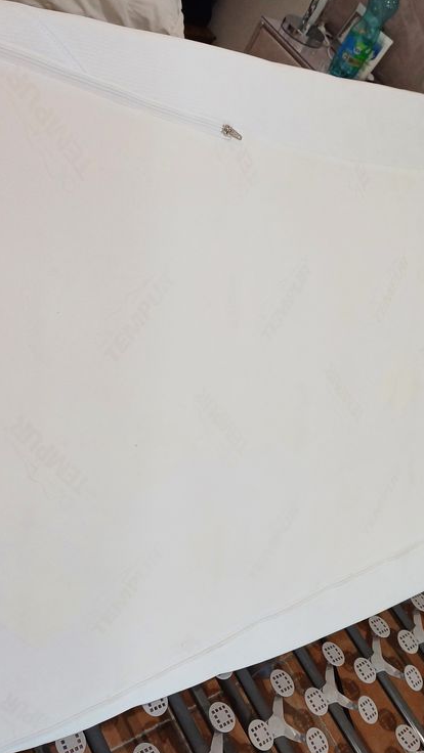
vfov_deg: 54.0
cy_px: 376
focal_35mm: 37
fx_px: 740
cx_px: 150
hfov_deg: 31.8
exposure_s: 1/50
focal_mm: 4.65
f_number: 1.8
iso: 160
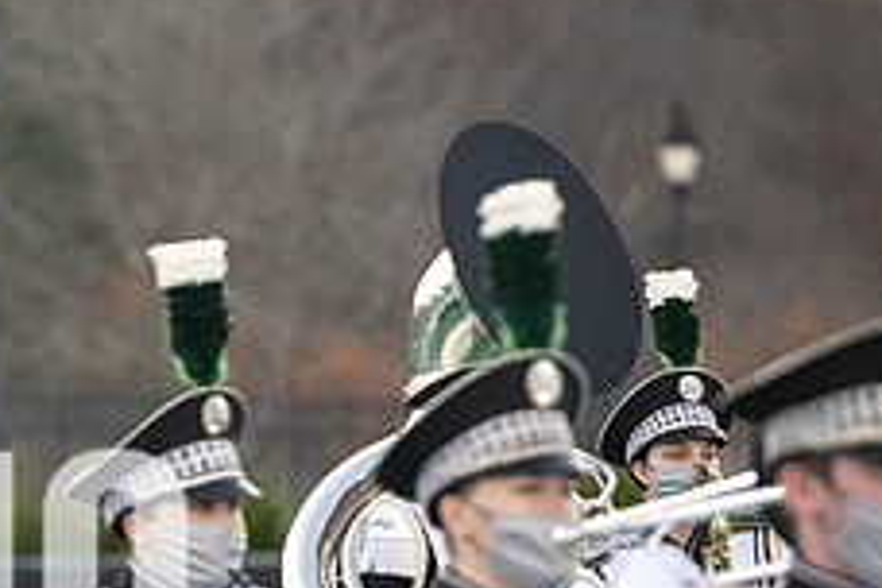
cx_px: -104
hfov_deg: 4.1
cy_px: 632
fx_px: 12445
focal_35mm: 508
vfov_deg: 2.7
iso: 5000
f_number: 4.5
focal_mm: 200
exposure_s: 1/5000
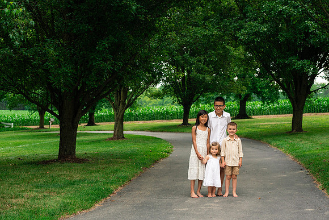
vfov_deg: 15.2
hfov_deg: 22.6
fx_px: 824
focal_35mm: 90
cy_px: 110
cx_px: 164
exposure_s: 1/320
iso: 400
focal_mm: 85
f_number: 5
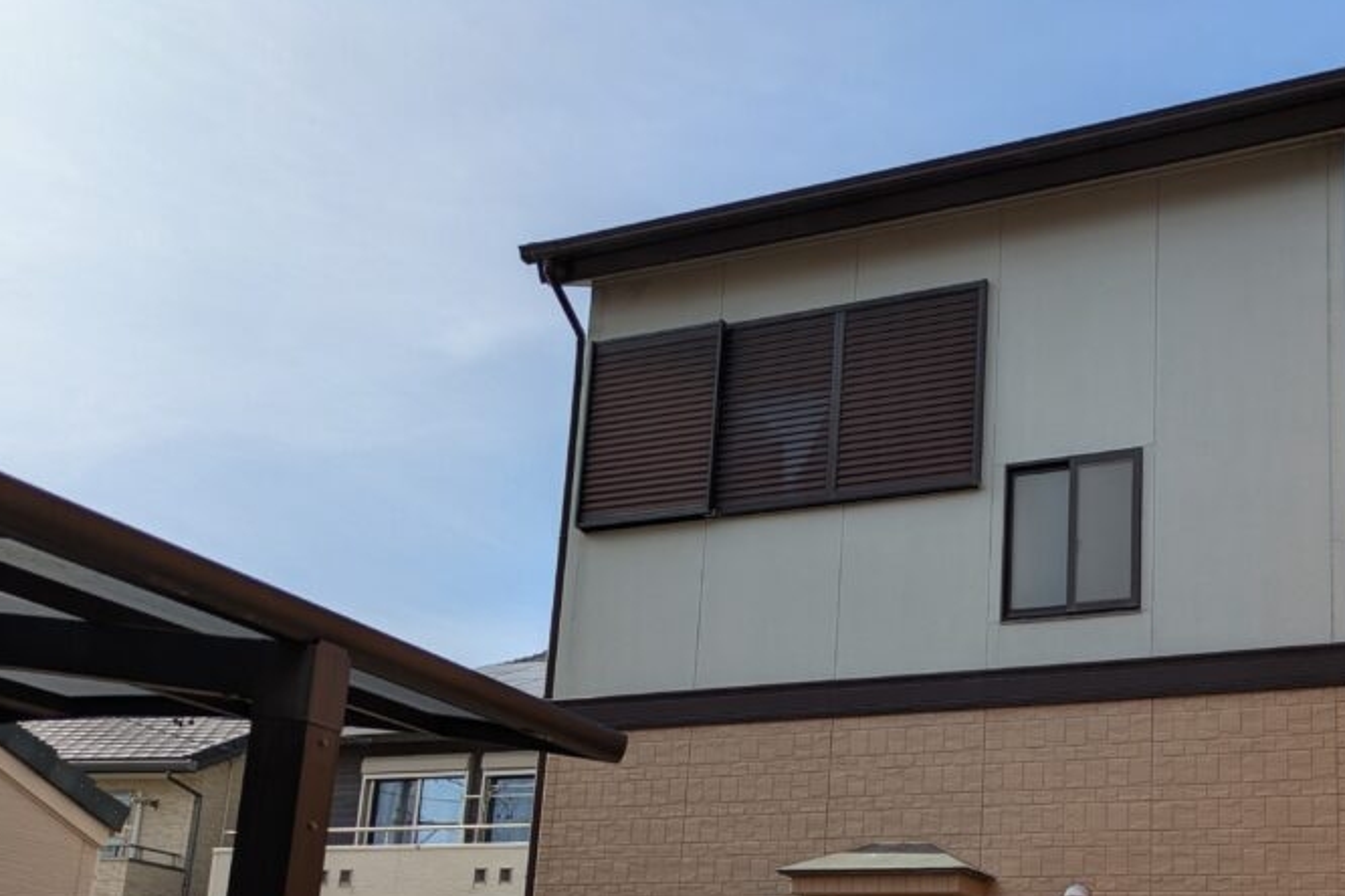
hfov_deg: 47.6
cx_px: 905
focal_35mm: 40
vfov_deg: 32.1
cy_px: 764
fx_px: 1494
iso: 51
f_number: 1.89
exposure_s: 1/2841
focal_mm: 5.43
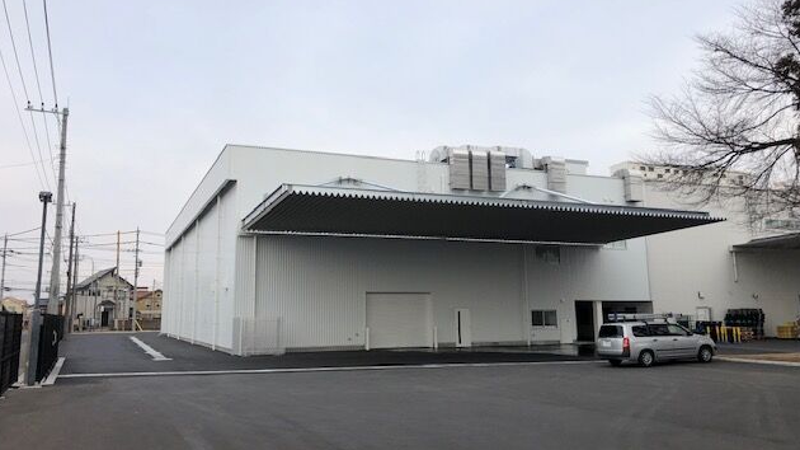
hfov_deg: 62.6
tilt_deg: +10.3
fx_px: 657
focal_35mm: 31
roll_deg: +1.0
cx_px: 397
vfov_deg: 37.7
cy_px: 210
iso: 20
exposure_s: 1/685
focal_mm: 3.99
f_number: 1.8
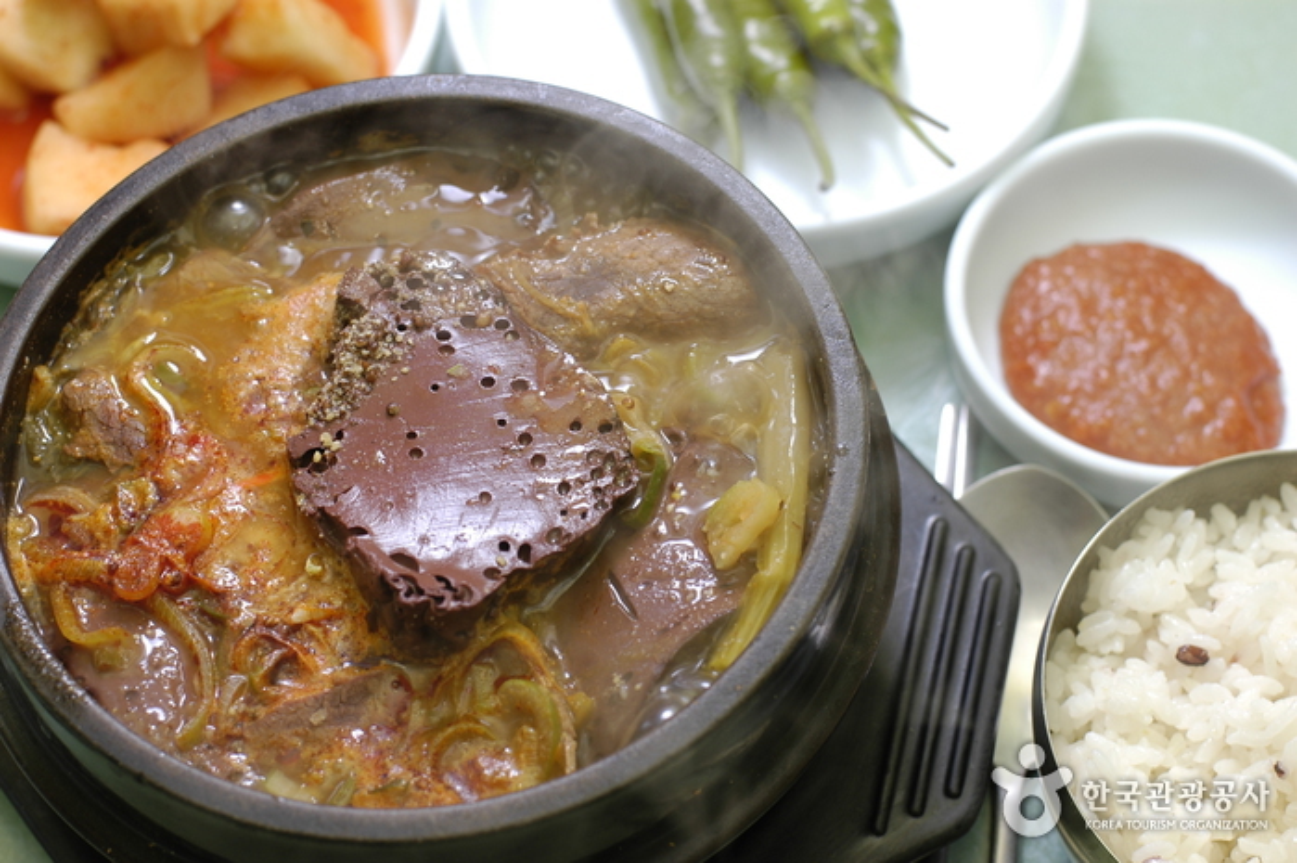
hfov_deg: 27.0
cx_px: 648
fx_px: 2700
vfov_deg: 18.2
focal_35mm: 75
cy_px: 432
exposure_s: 1/100
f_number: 4.5
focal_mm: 50
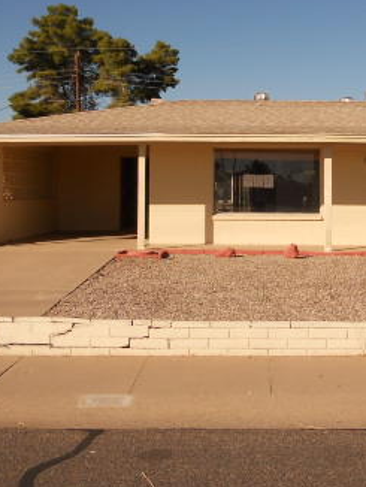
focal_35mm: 53
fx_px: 746
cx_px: 254
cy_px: 146
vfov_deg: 35.6
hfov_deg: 27.3
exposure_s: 1/320
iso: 80
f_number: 8
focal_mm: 4.9
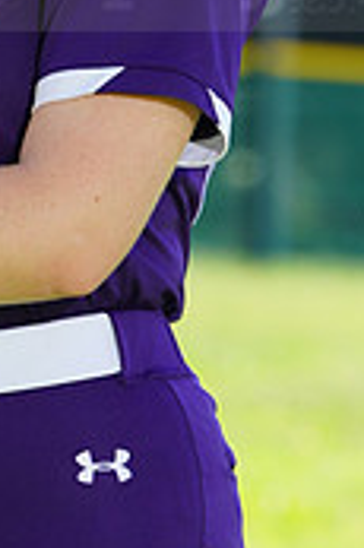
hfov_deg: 1.4
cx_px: -123
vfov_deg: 2.1
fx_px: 14938
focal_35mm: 983
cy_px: -70
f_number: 10
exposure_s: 1/125
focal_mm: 294
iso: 200
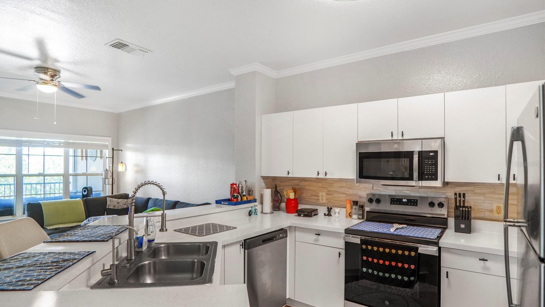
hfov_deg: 89.6
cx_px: 271
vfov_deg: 58.3
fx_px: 275
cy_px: 164
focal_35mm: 19
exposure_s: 1/60
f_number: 2.8
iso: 320
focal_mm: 12
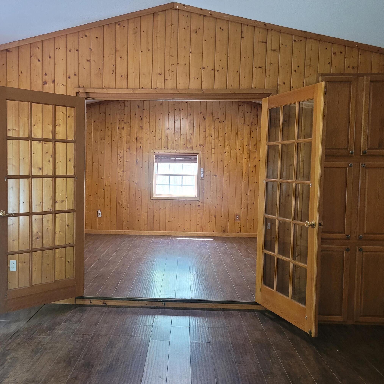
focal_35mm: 34
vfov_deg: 48.4
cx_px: 154
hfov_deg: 48.2
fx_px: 427
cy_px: 200
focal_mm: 5.4
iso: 320
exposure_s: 1/40
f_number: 1.8
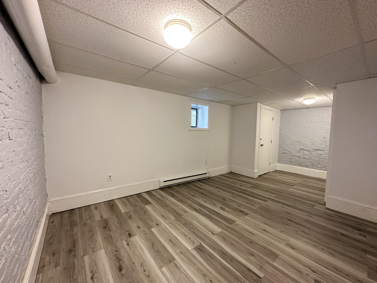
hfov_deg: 102.1
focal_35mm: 14
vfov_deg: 85.7
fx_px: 152
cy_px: 142
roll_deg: -0.9
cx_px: 188
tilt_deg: -3.7
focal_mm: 2.22
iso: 400
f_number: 2.2
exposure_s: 1/60
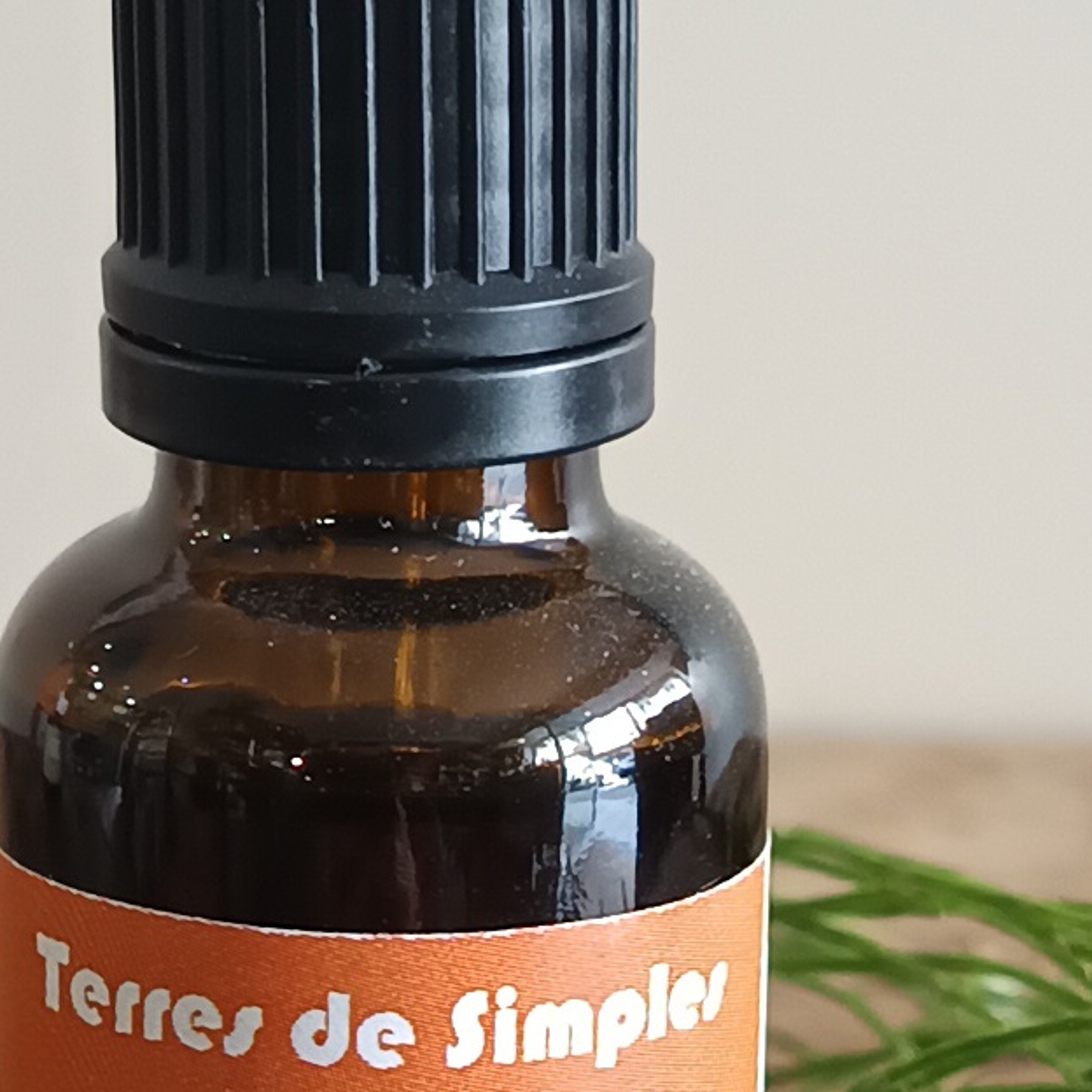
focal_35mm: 68
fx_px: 2427
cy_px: 1013
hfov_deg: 25.3
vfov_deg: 24.5
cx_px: 427
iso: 1087
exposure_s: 1/50
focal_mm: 5.31
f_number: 1.7
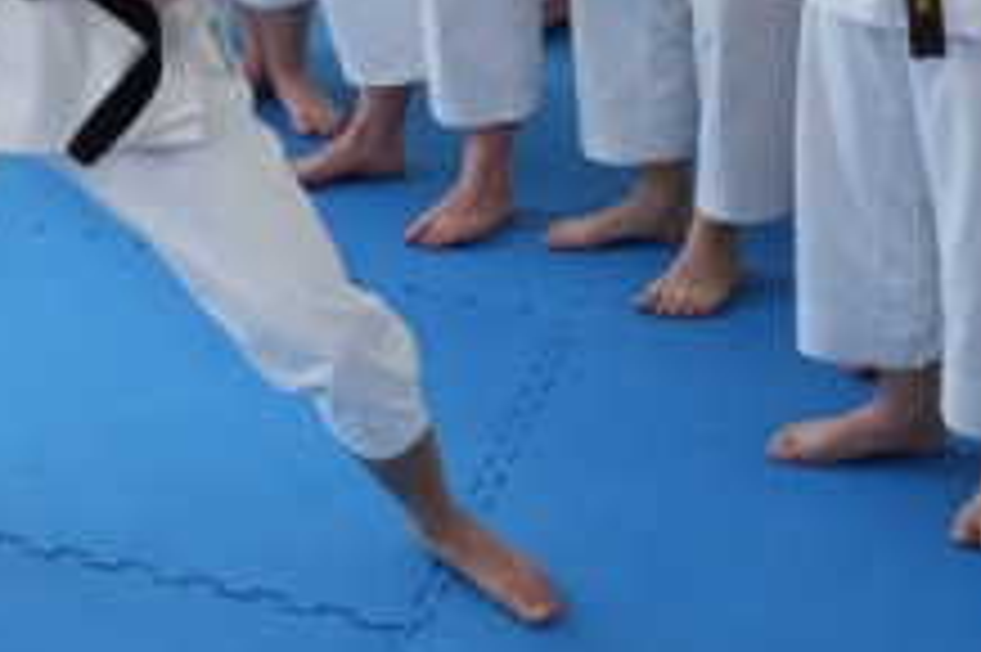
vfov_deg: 11.6
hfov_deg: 16.0
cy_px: -250
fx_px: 3104
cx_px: -603
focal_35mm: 114
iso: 3200
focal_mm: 31
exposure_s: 1/640
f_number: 4
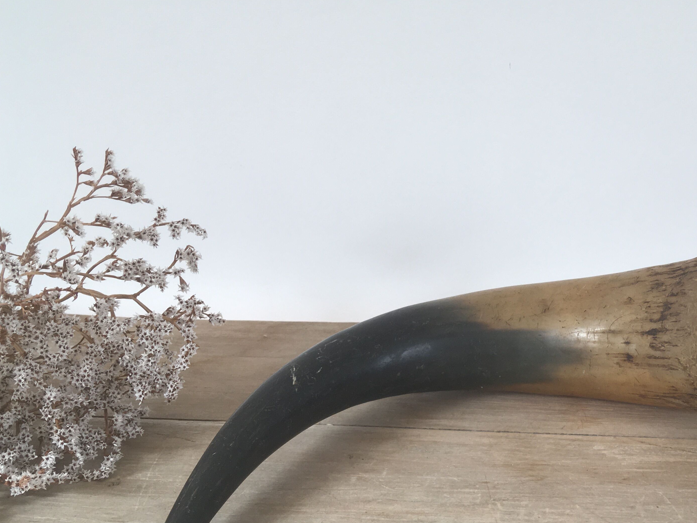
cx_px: 465
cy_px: 288
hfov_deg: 44.1
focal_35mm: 42
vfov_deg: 34.3
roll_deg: +1.8
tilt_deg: -15.8
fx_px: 846
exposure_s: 1/100
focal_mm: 4.15
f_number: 2.2
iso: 32
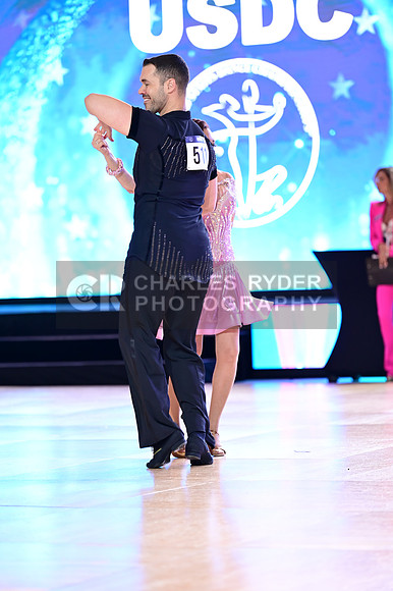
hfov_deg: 9.1
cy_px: 296
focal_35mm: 150
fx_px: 2459
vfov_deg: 13.7
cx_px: 196
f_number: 3.2
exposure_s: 1/250
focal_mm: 150
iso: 1600
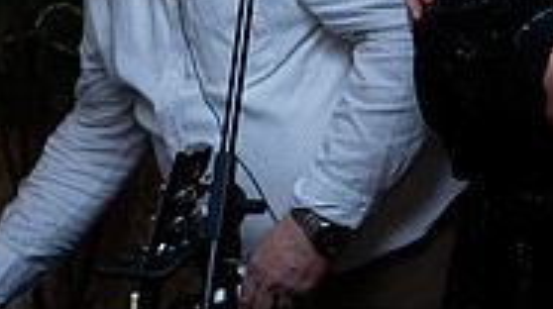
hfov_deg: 11.8
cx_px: 633
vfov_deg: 6.6
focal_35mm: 180
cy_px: -132
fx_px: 2636
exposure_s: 1/160
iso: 800
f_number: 3.5
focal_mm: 55
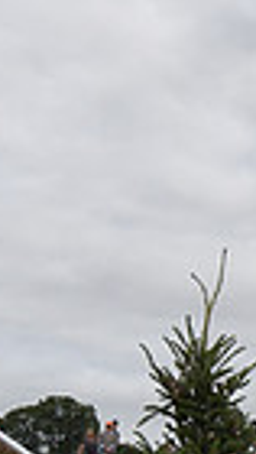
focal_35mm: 143
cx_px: 710
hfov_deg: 7.6
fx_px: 1722
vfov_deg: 15.0
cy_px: 261
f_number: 5.6
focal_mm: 22
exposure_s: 1/4000
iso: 720
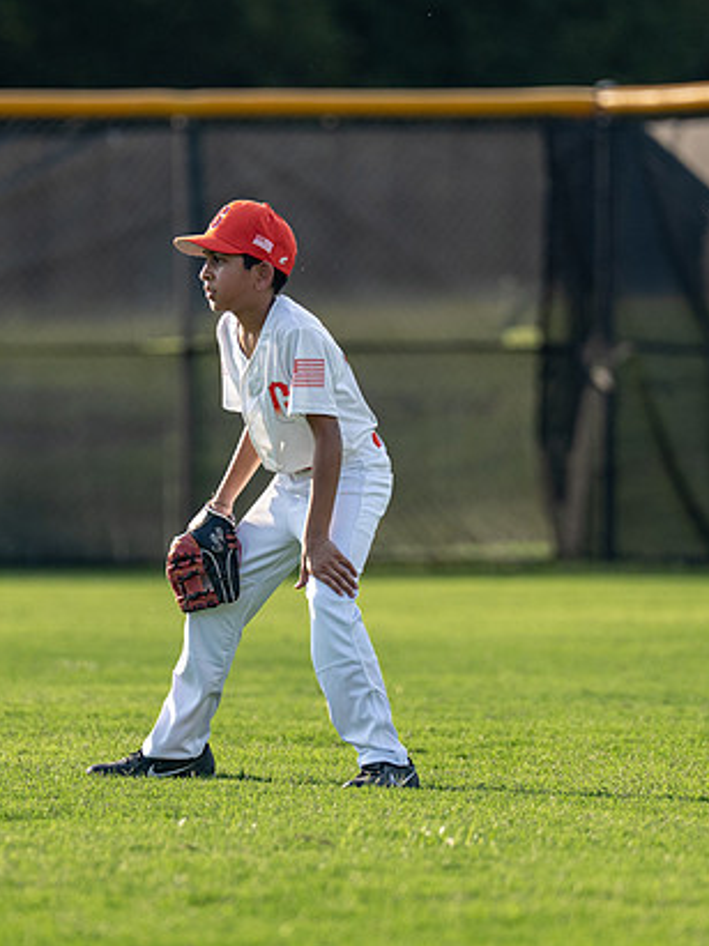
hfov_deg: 2.8
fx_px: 14290
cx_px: 239
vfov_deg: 3.8
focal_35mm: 523
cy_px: 521
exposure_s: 1/2500
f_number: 2.8
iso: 200
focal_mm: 200
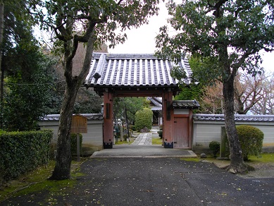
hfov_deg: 56.8
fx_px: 253
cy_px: 103
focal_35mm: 32
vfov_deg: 44.2
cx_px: 137
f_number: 2.9
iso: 100
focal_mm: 5.7
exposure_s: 1/200
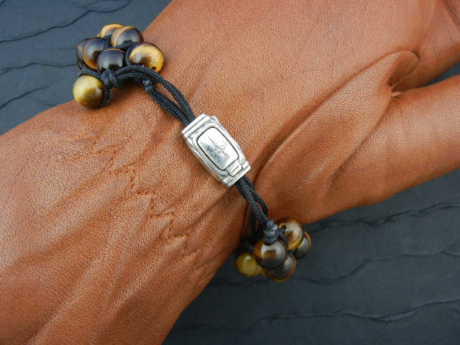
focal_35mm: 45
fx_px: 598
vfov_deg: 32.2
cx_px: 230
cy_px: 172
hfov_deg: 42.1
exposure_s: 1/4.3
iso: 200
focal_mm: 8.1
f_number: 3.8
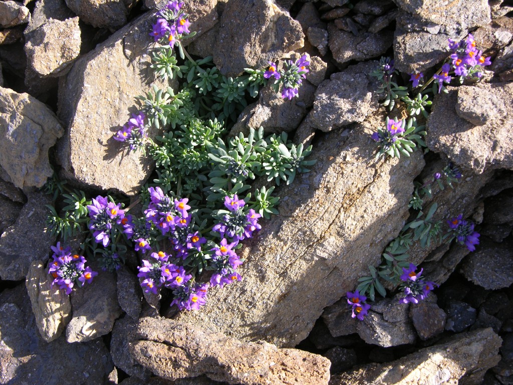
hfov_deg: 27.8
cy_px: 192
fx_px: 1037
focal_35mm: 70
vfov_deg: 21.0
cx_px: 256
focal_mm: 17.8
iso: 50
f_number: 4.7
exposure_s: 1/131
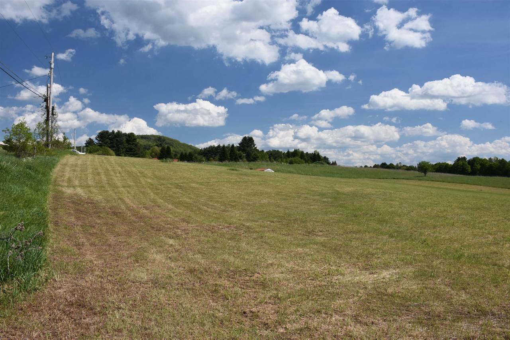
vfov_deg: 47.9
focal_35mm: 27
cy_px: 170
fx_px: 382
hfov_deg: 67.4
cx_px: 255
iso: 360
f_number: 8
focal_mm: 18
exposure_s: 1/500
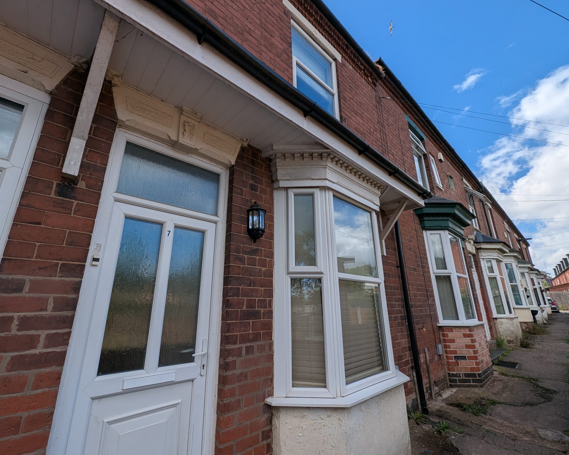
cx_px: 275
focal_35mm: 14
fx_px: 236
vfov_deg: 88.0
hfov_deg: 100.7
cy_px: 225
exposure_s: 1/1159
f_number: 2.2
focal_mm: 1.95
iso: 37
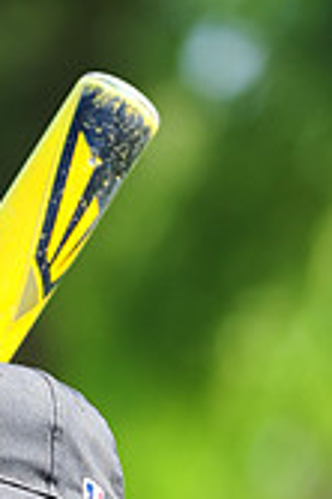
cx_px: -102
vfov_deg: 3.0
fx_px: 9606
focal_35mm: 693
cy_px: 759
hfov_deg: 2.0
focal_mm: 200
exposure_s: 1/500
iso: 200
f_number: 4.5
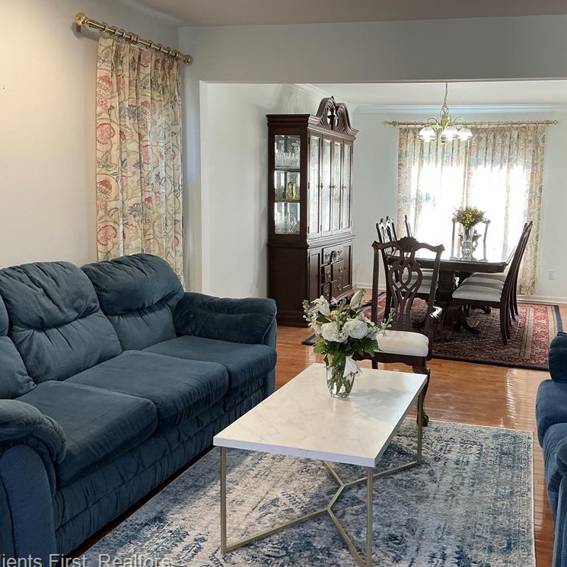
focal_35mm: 34
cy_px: 283
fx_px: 630
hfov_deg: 47.8
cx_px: 369
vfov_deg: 48.5
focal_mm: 3
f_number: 1.8
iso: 64
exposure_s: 1/60
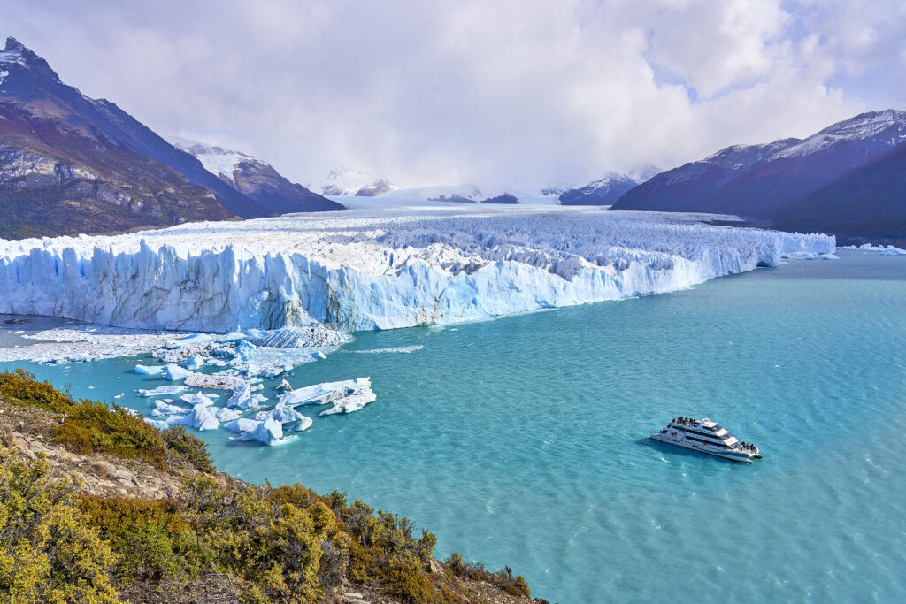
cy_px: 302
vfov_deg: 53.1
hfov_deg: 73.7
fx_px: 604
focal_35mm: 24
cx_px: 453
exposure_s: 1/250
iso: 100
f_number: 11
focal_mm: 24
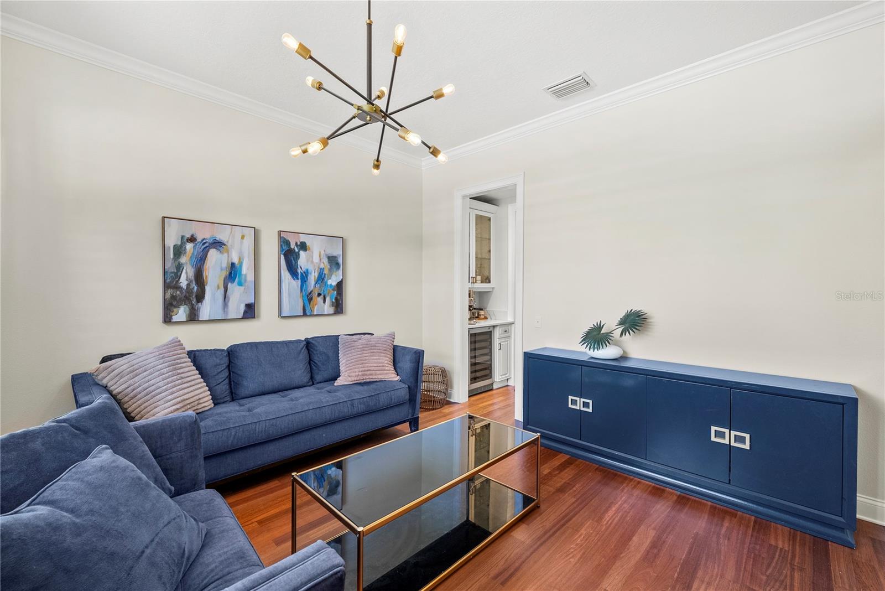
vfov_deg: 77.4
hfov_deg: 100.4
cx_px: 442
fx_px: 369
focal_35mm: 15
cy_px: 296
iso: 640
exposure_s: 1/5
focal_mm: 15
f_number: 8
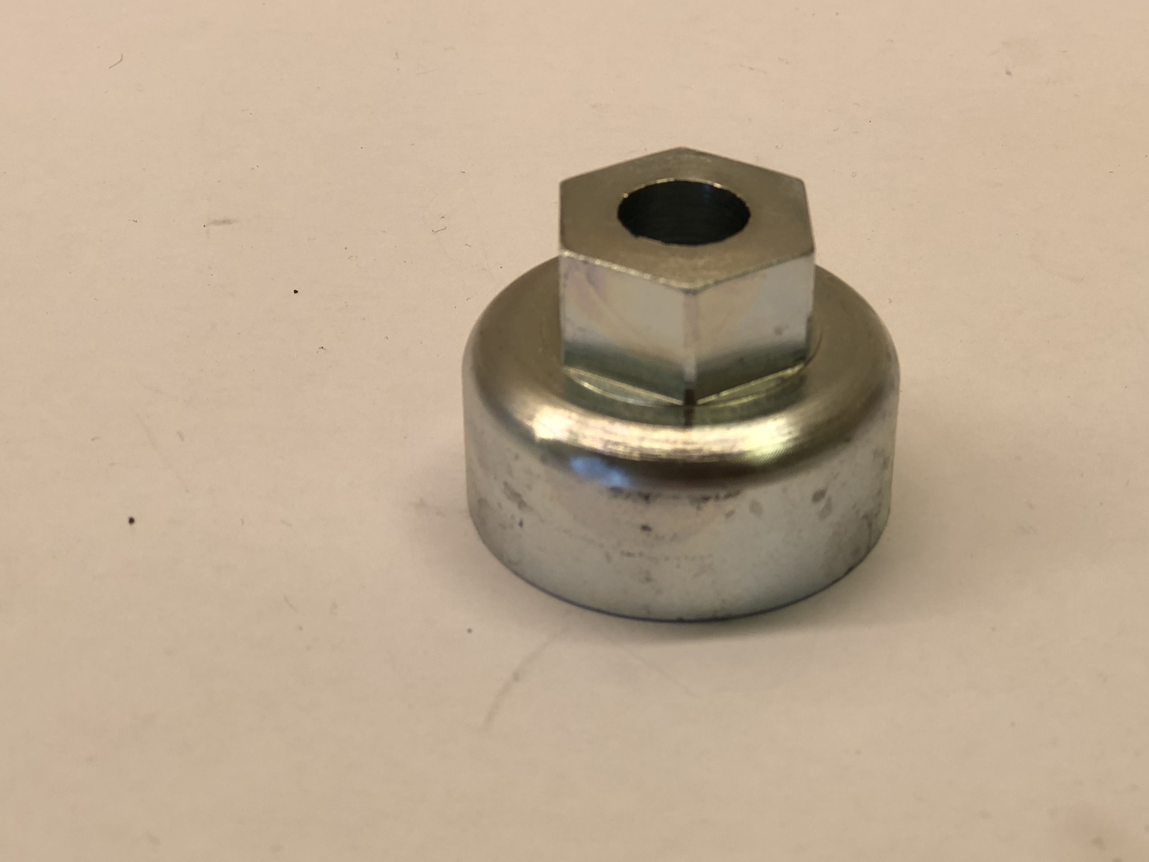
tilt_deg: -35.7
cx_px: 632
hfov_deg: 27.0
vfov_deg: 20.4
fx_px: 2390
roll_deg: -0.1
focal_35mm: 72
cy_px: 403
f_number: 2.8
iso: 32
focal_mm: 6.6
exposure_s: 1/50
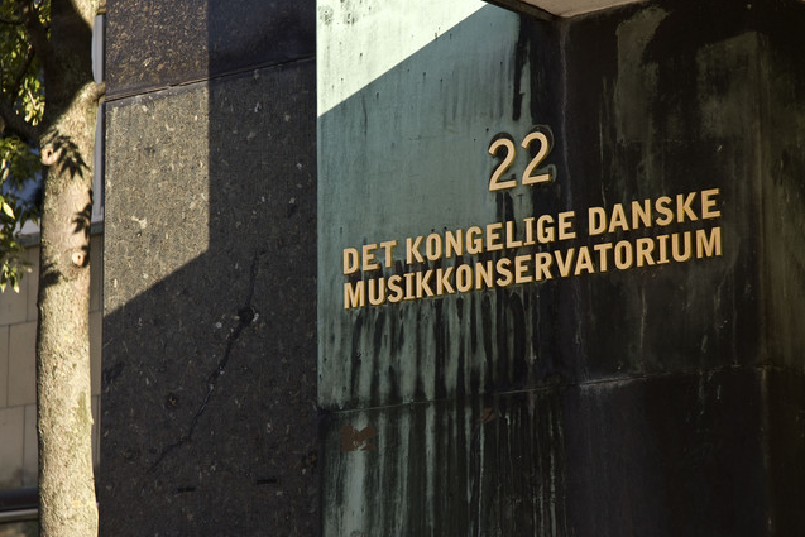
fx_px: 2572
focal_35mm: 115
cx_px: 406
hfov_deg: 17.8
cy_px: 265
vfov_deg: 11.9
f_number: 7.1
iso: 200
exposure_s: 1/200
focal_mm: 70
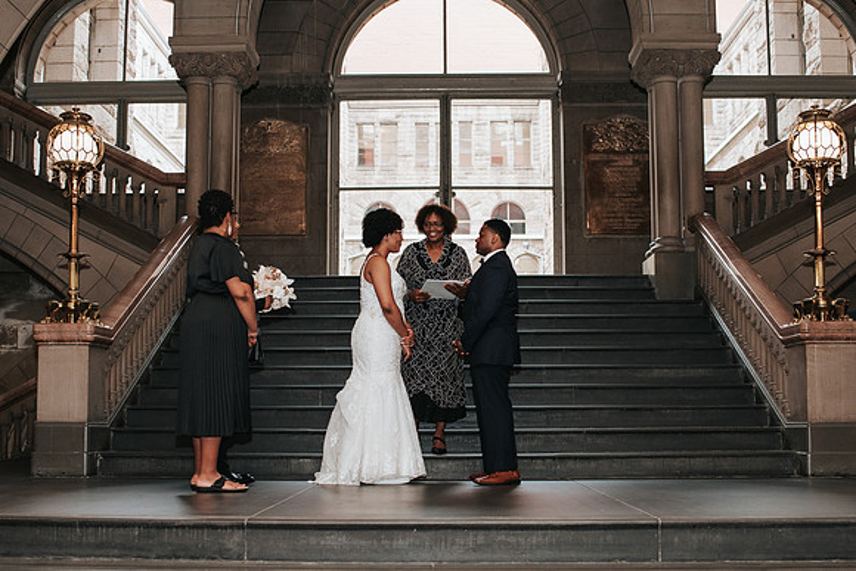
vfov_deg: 29.6
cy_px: 323
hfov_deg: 43.3
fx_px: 1079
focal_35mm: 45
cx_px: 414
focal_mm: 35
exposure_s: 1/125
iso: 1000
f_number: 3.2
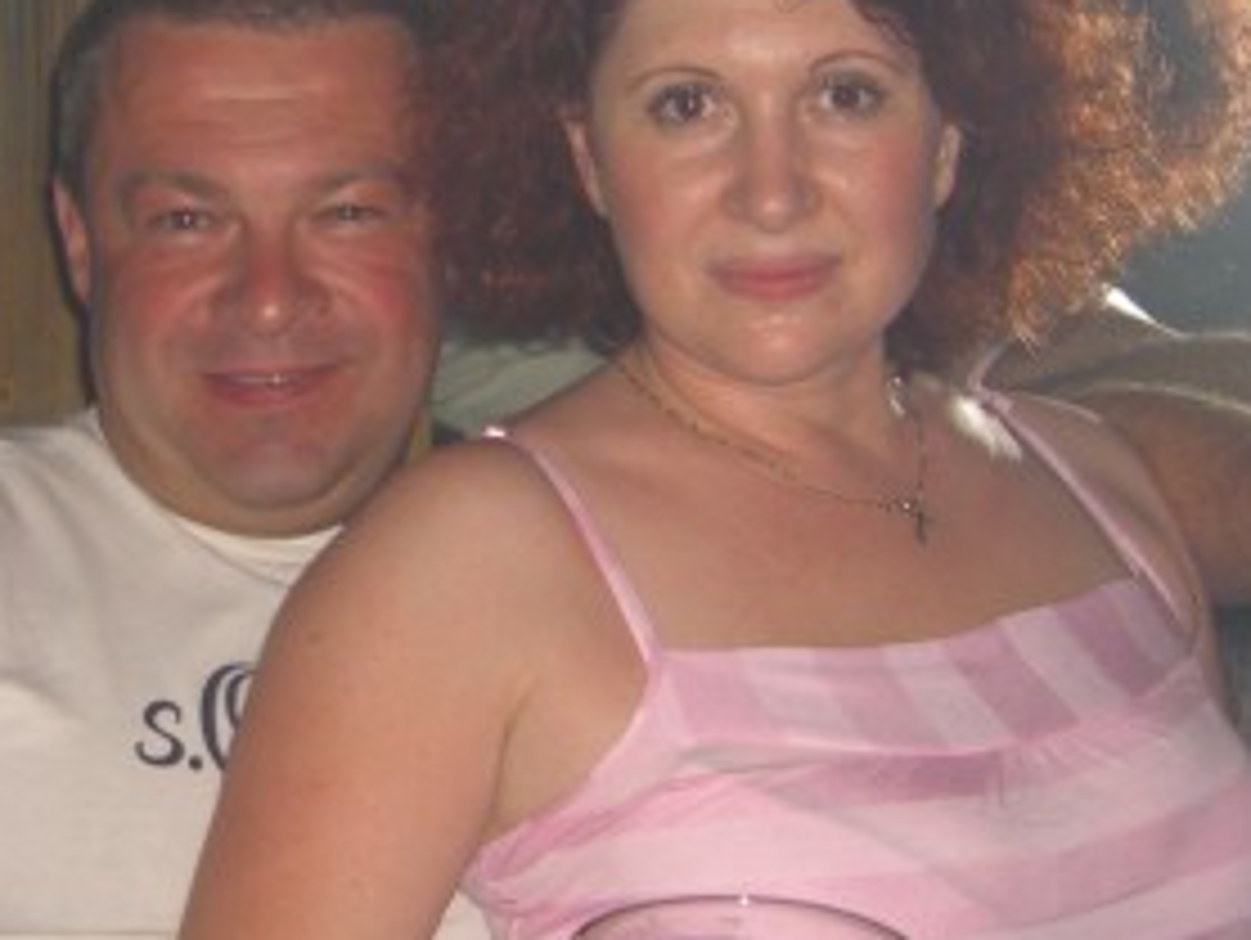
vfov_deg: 18.0
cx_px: 320
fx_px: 2966
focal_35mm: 82
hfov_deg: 23.6
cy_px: 450
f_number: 2.8
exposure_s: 1/60
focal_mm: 7.9
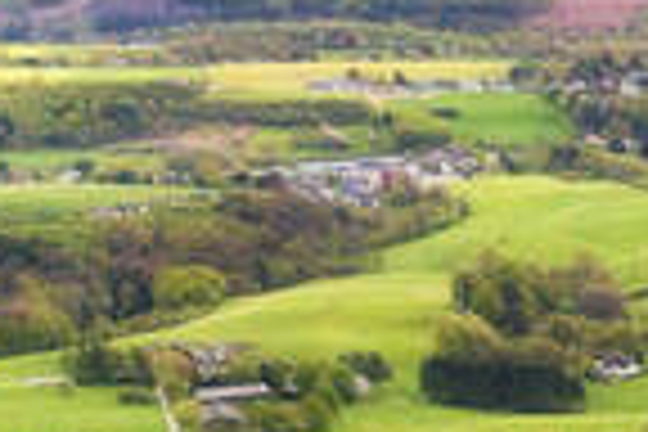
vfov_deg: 9.0
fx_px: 2700
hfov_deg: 11.4
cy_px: 585
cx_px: 1557
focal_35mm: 150
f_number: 2.2
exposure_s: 1/1000
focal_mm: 4.7
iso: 100
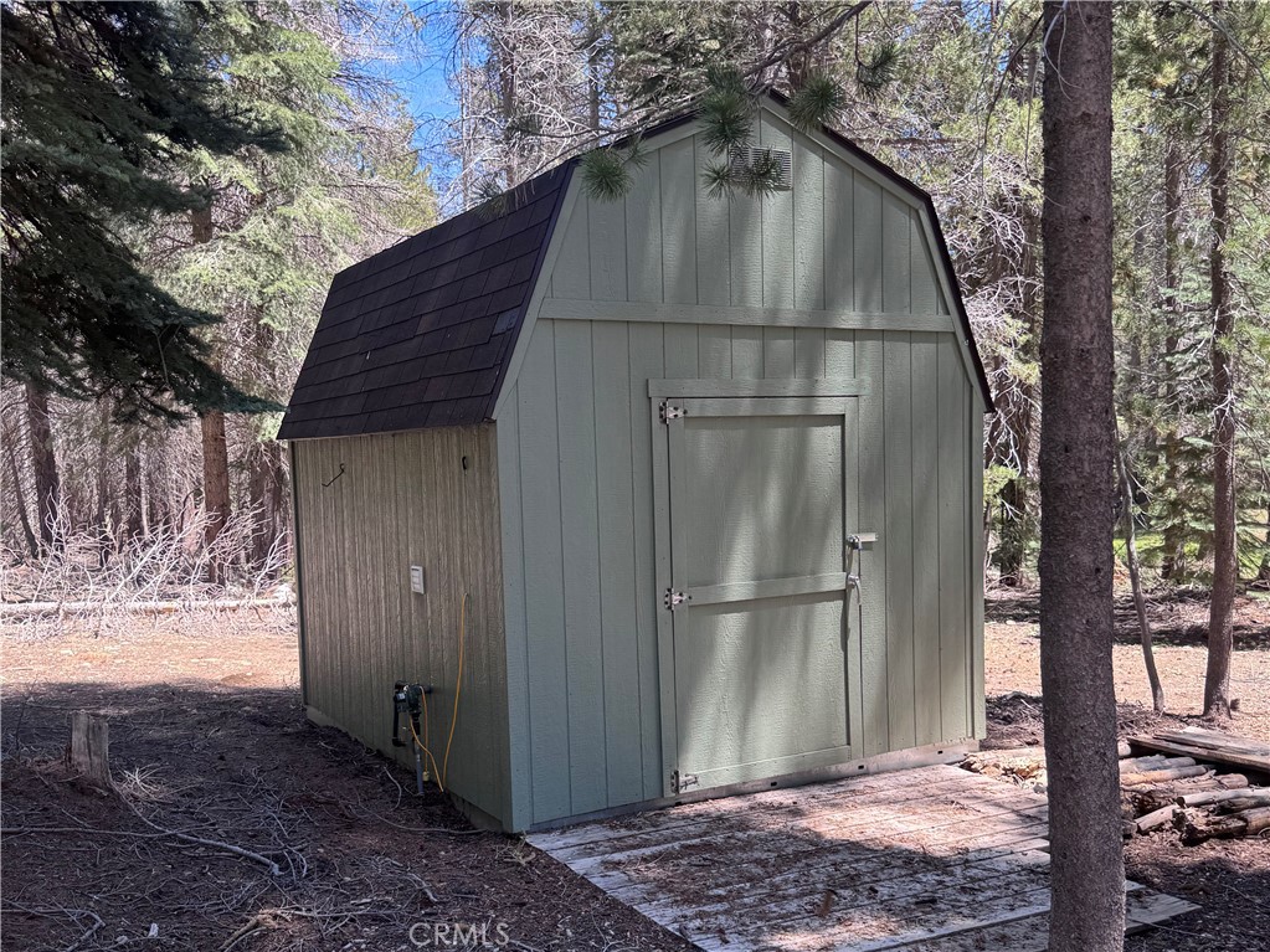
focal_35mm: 24
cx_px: 635
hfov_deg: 71.6
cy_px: 476
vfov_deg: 56.8
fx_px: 880
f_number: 1.78
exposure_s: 1/345
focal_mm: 6.76
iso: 80
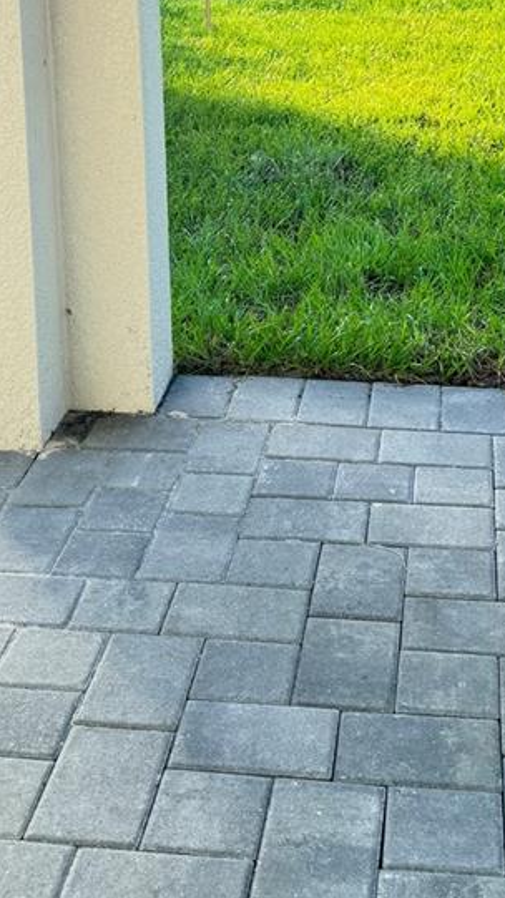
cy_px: -17
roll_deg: +1.7
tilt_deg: -9.3
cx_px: 267
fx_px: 1382
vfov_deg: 32.8
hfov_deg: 20.7
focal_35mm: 58
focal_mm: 6.76
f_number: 1.78
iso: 80
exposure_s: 1/448
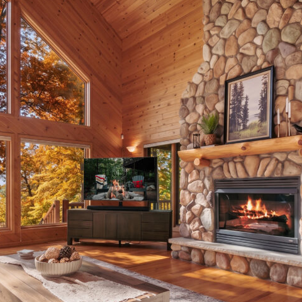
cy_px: 183
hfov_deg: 55.0
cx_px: 113
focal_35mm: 29
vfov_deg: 55.2
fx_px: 286
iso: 160
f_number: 9
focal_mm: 16
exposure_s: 1/30
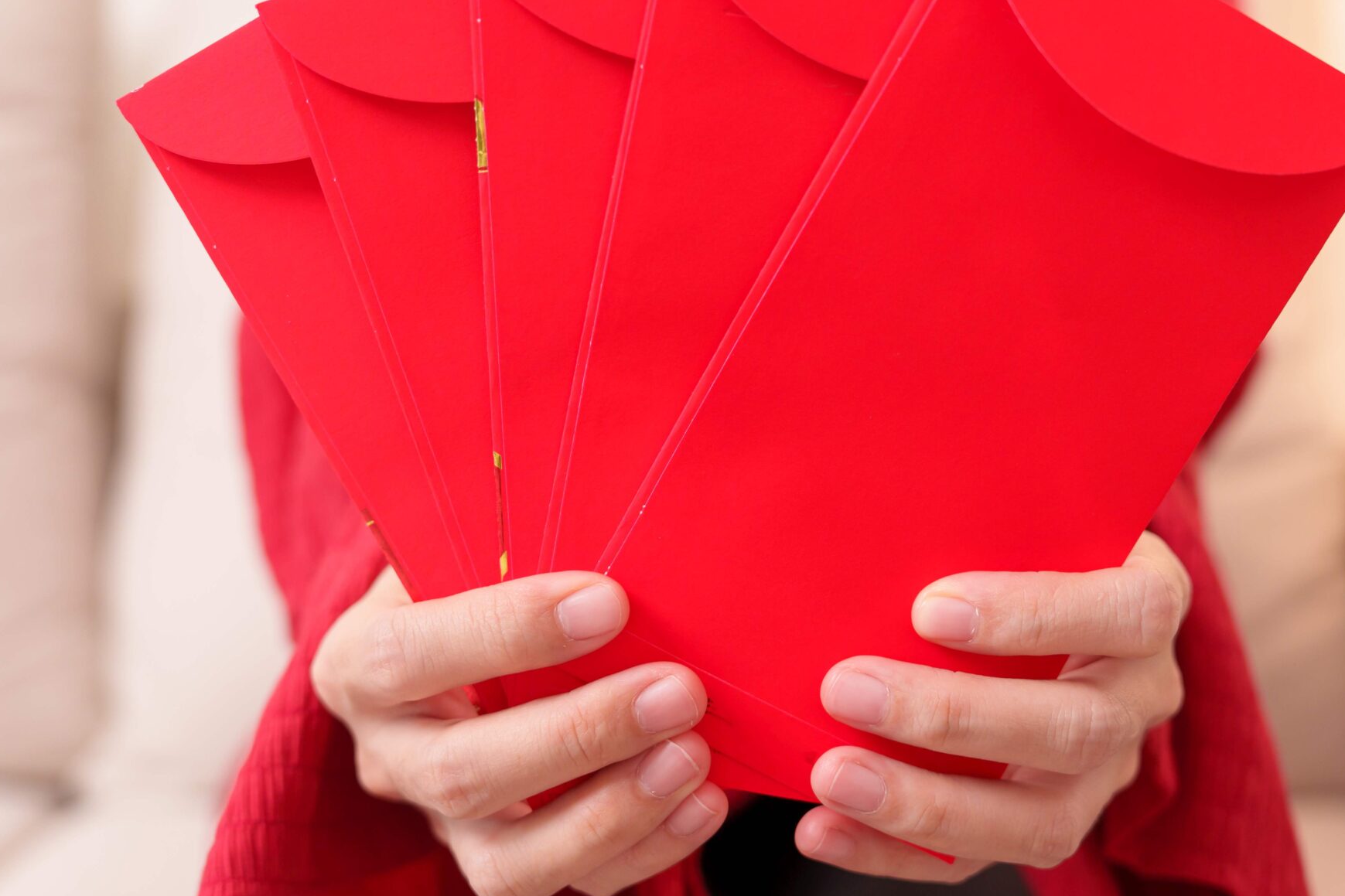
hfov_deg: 37.5
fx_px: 1980
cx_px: 712
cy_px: 375
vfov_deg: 25.5
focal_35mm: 53
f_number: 2.8
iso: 250
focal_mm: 36
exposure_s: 1/80
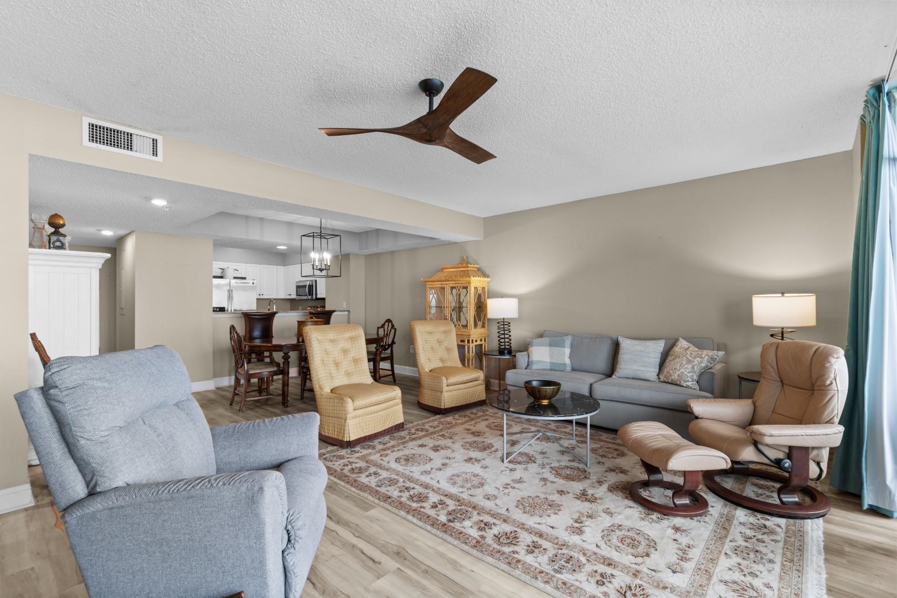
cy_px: 299
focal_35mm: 15
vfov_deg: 77.3
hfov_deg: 100.4
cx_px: 448
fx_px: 374
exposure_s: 1/8
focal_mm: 10
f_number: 4.5
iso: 100
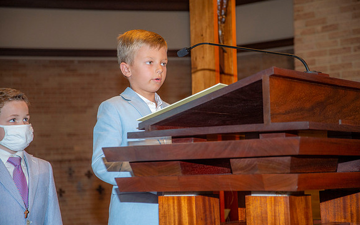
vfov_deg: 15.0
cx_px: 180
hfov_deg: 23.8
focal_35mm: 87
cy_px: 114
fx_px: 854
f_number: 5.6
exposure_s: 1/200
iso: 1600
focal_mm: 85
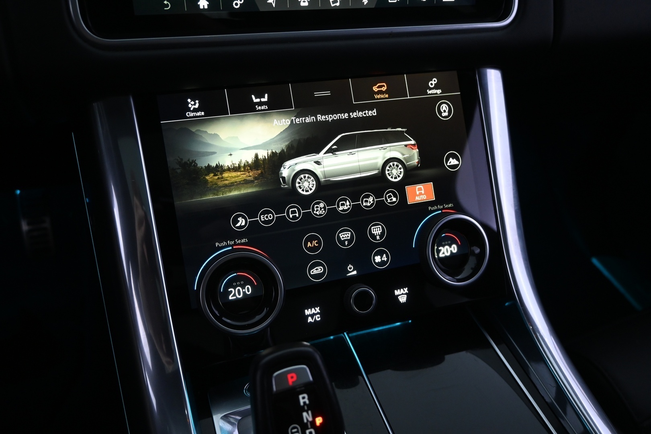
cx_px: 326
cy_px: 217
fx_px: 542
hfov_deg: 61.9
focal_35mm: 30
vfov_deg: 43.6
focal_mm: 20
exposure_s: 1/30
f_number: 4
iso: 1100
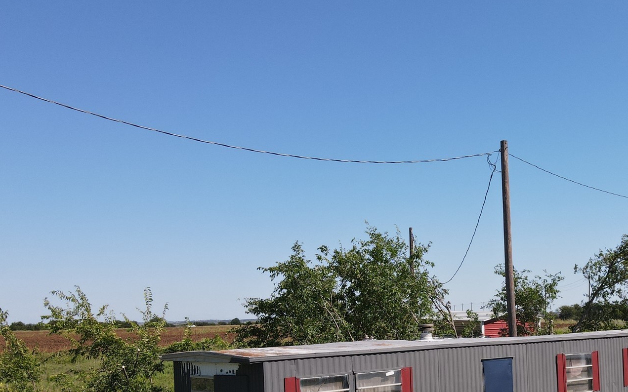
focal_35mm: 41
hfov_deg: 46.5
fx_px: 702
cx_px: 472
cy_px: 311
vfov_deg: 30.5
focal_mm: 4.5
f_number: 2.8
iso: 100
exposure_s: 1/725
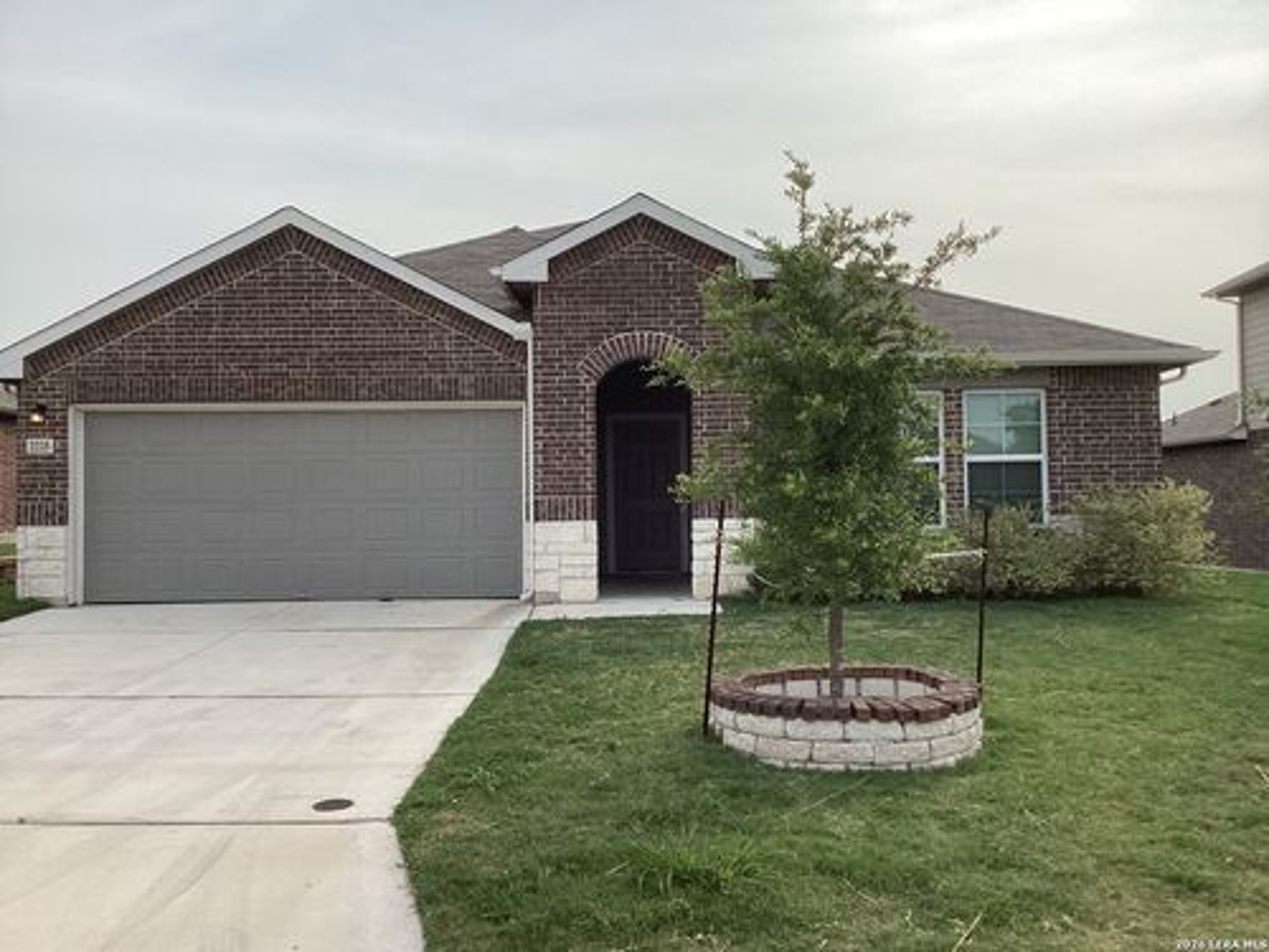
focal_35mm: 31
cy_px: 476
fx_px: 1136
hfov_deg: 58.4
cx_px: 634
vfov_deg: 45.4
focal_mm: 3.3
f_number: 2.4
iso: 25
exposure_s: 1/1199
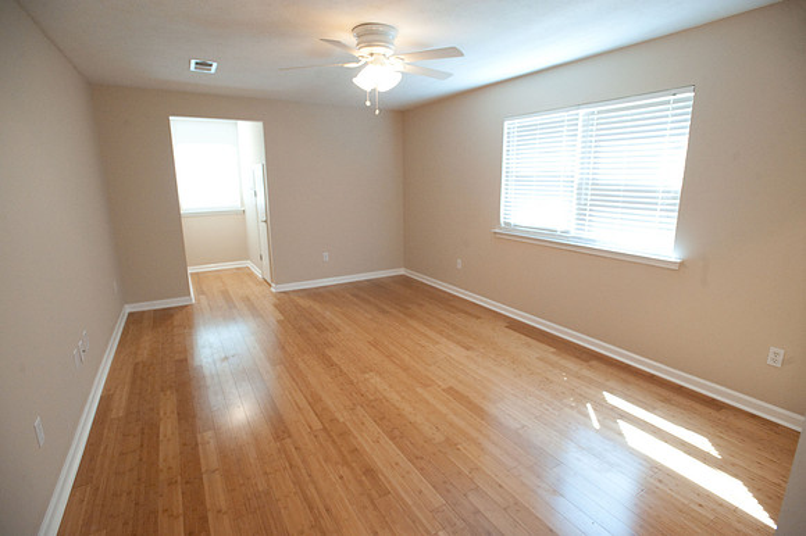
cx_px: 403
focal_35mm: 17
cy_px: 268
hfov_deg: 93.3
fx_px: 380
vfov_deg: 70.4
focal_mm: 17
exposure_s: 1/100
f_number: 5.6
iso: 3200
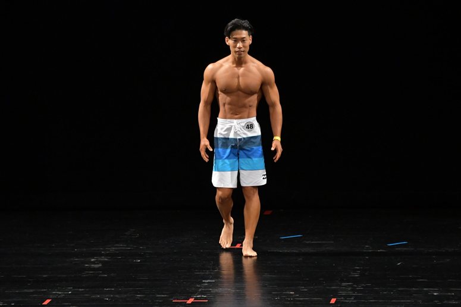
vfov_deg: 4.6
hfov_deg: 6.9
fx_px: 3840
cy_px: 154
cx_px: 230
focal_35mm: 300
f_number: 5.6
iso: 3200
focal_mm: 200
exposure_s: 1/400
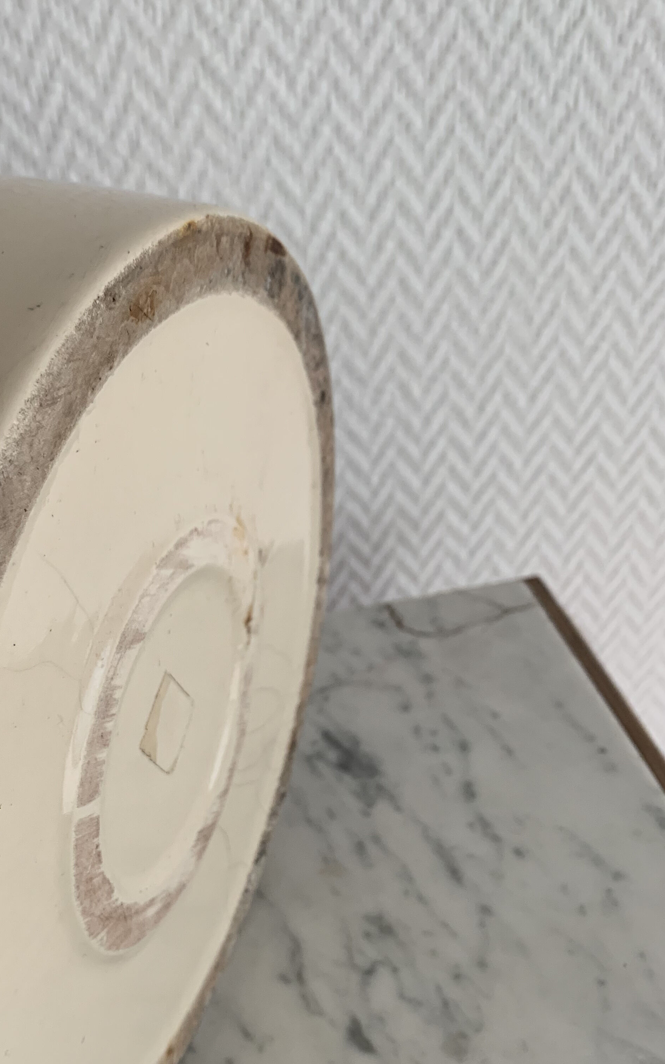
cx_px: 181
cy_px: 634
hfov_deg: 33.9
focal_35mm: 37
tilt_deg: -37.9
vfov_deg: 52.4
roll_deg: +8.5
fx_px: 1073
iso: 100
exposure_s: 1/64
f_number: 1.8
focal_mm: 4.25
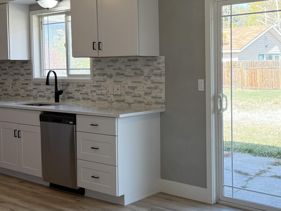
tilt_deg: -1.8
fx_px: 422
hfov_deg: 36.5
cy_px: 76
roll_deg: +0.3
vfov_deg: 27.9
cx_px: 185
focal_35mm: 52
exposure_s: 1/149
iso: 80
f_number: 1.78
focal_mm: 6.76
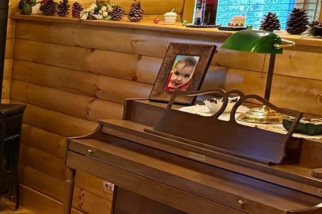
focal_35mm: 99
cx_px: -251
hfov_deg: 17.1
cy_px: 282
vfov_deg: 13.3
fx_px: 885
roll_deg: +0.6
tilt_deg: -18.5
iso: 1000
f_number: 1.78
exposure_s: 1/40
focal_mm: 6.76
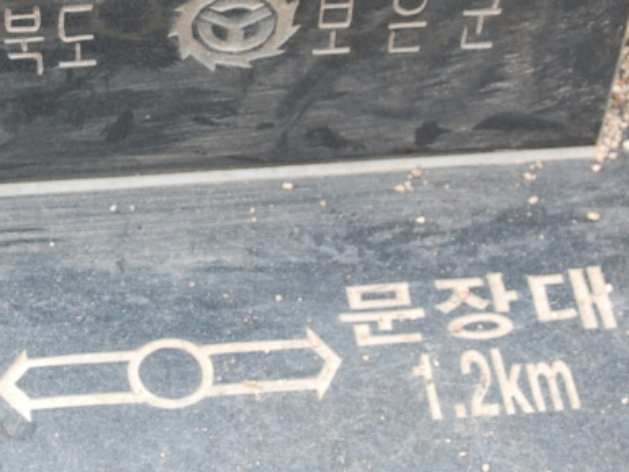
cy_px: 68
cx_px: 161
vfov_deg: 12.0
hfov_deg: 15.9
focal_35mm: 123
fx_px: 2235
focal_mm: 32
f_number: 5
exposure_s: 1/100
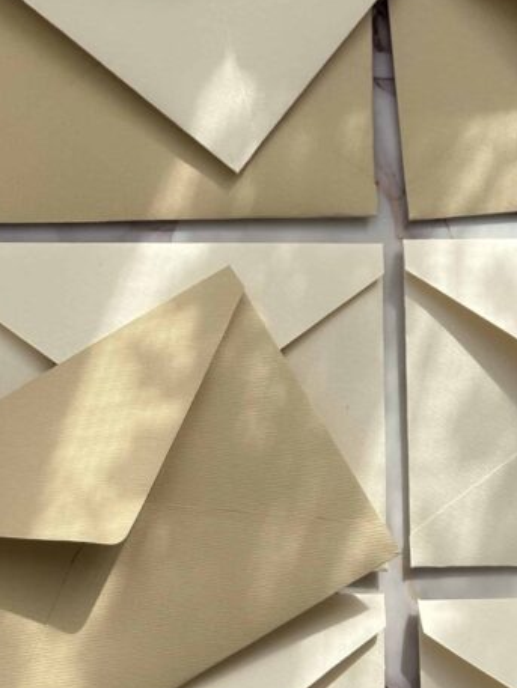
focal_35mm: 91
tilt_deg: -85.7
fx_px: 1811
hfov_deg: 16.1
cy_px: 199
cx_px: 102
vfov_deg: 21.4
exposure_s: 1/805
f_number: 1.6
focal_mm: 5.96
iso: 32
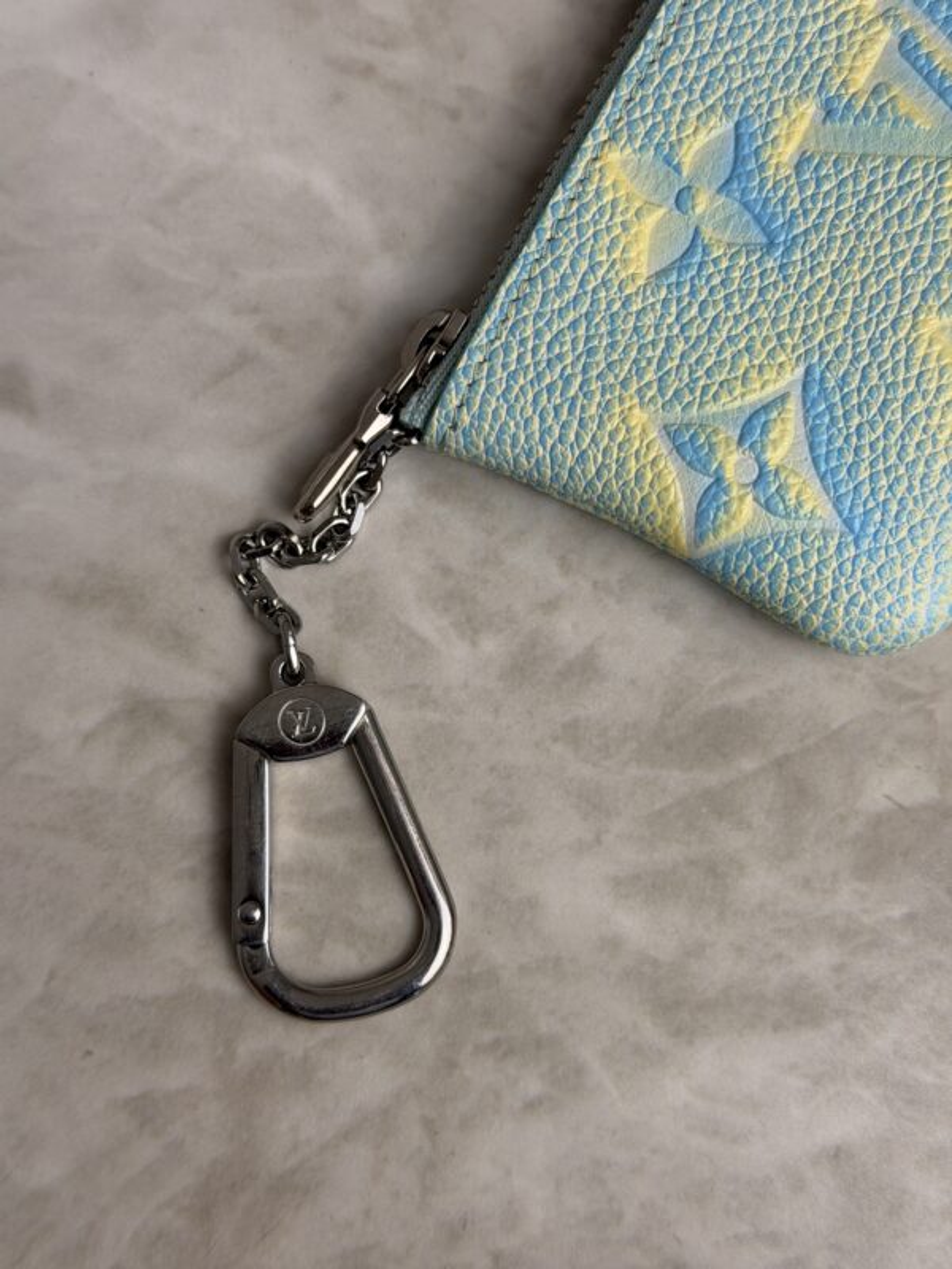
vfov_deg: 39.7
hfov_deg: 30.3
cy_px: 634
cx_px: 476
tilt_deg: -83.6
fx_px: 1760
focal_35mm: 48
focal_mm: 6.76
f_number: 1.78
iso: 64
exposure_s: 1/237
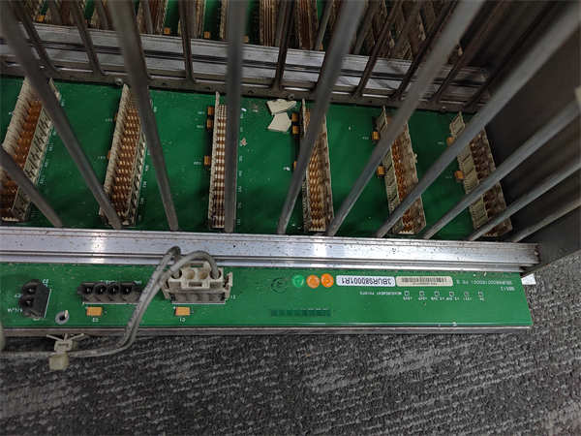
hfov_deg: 73.9
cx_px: 290
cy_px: 218
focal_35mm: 23
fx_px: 386
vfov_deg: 58.9
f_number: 1.9
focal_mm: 5.52
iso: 1797
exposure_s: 1/100
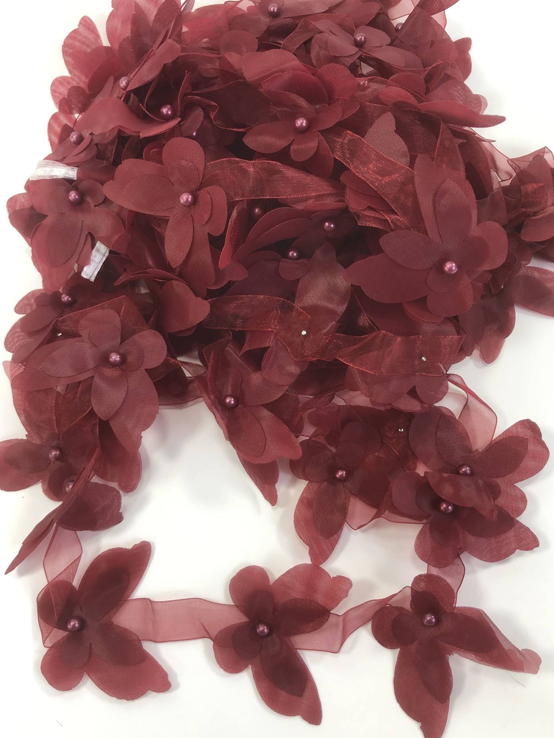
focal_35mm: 30
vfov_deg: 60.0
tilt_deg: -59.8
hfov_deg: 46.8
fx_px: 640
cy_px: 370
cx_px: 270
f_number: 1.8
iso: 40
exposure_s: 1/100
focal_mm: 3.99
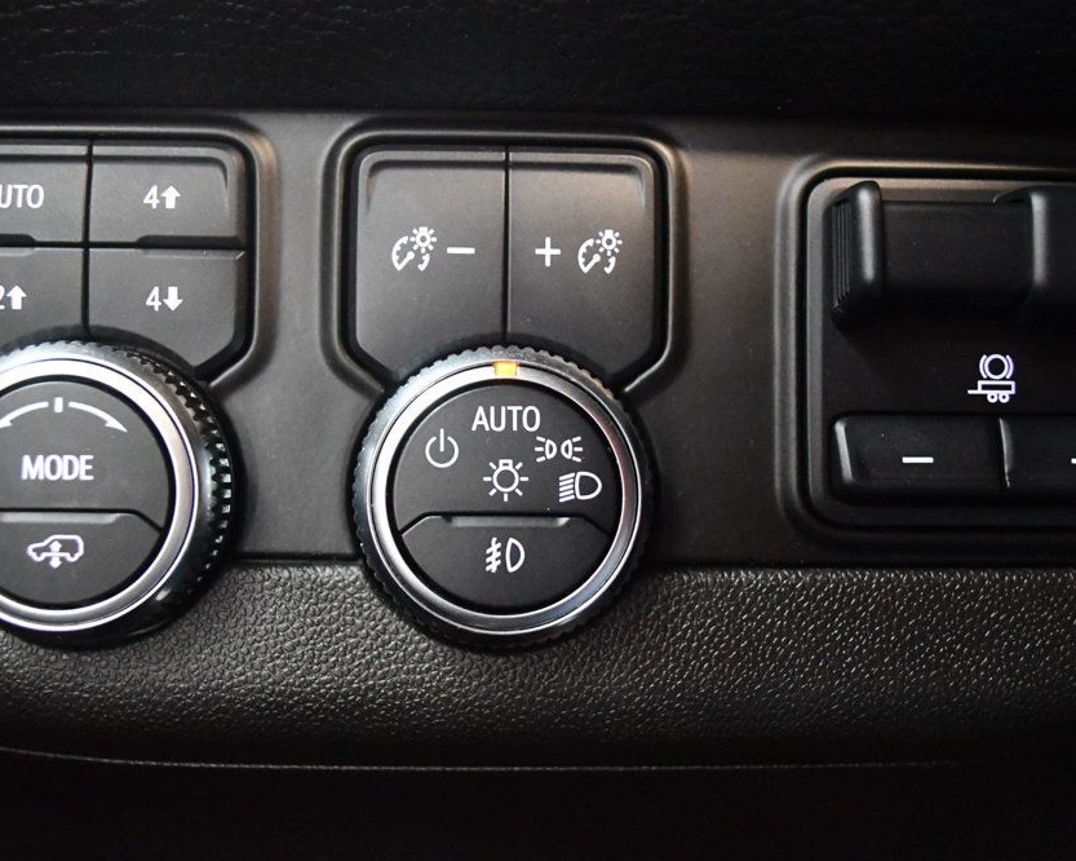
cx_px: 521
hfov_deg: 41.2
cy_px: 432
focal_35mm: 45
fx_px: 1433
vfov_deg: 33.4
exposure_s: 1/60
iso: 10000
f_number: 4.2
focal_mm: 26
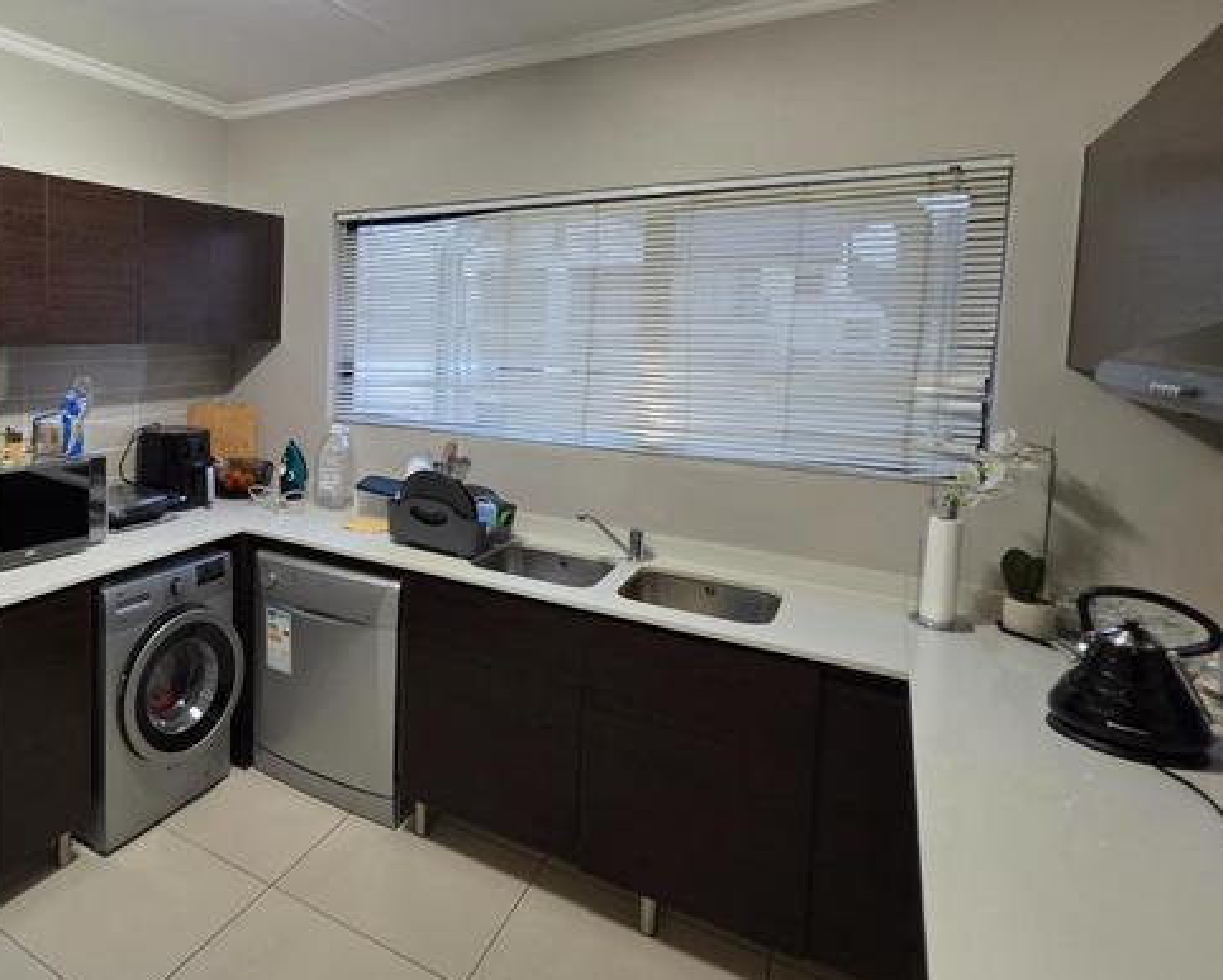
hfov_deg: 70.9
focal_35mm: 21
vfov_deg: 64.7
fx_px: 761
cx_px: 268
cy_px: 375
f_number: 1.9
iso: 250
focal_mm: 2.2
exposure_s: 1/50
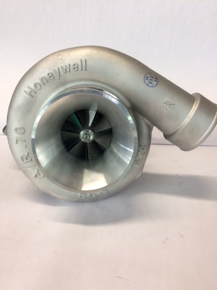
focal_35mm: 29
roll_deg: +0.9
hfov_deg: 48.2
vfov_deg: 61.7
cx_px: 108
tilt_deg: -20.7
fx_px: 242
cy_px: 145
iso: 64
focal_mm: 4.15
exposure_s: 1/33
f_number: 2.2
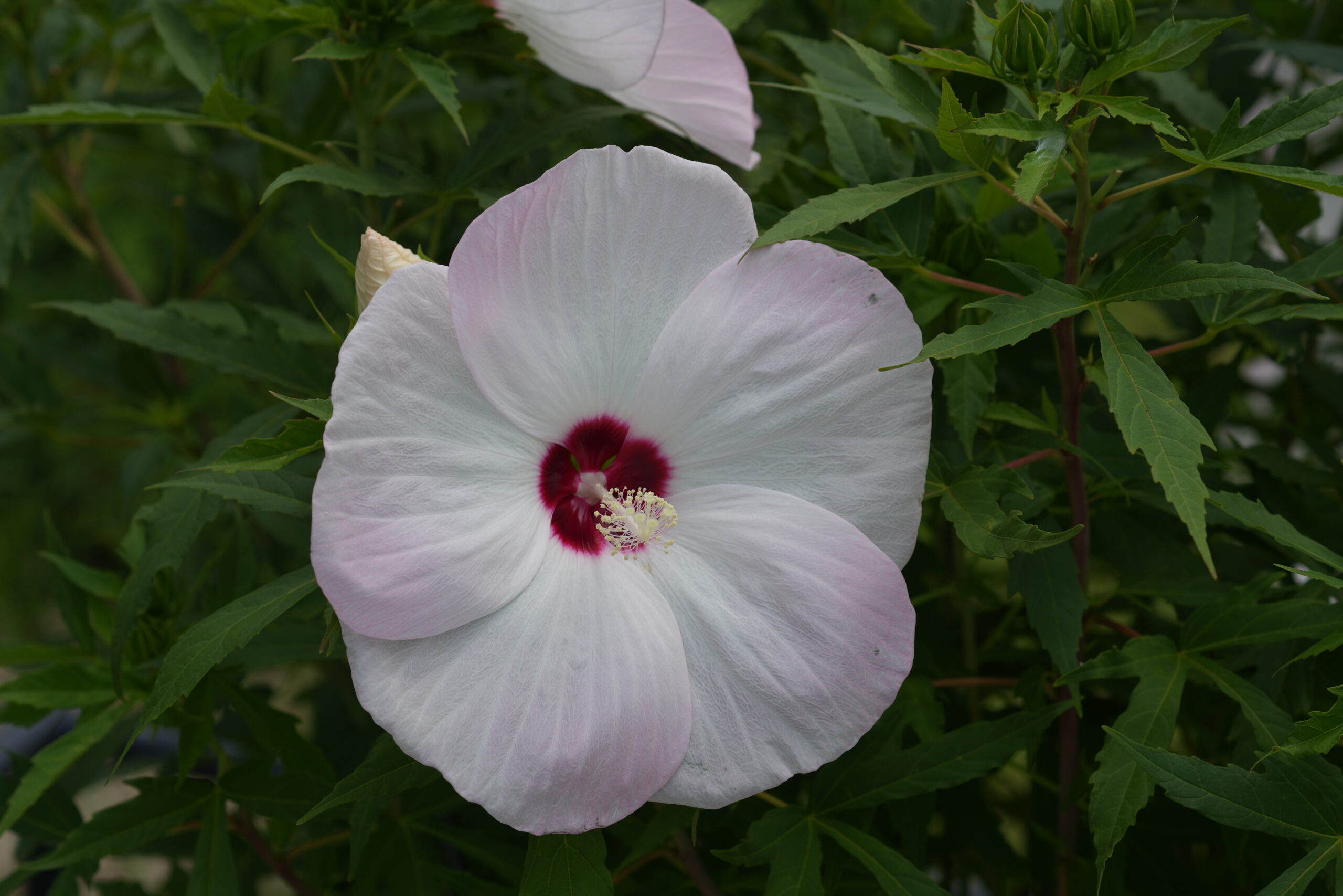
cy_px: 448
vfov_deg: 13.7
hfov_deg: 20.4
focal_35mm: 100
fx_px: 3730
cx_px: 672
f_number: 5.6
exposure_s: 1/640
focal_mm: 100
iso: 100
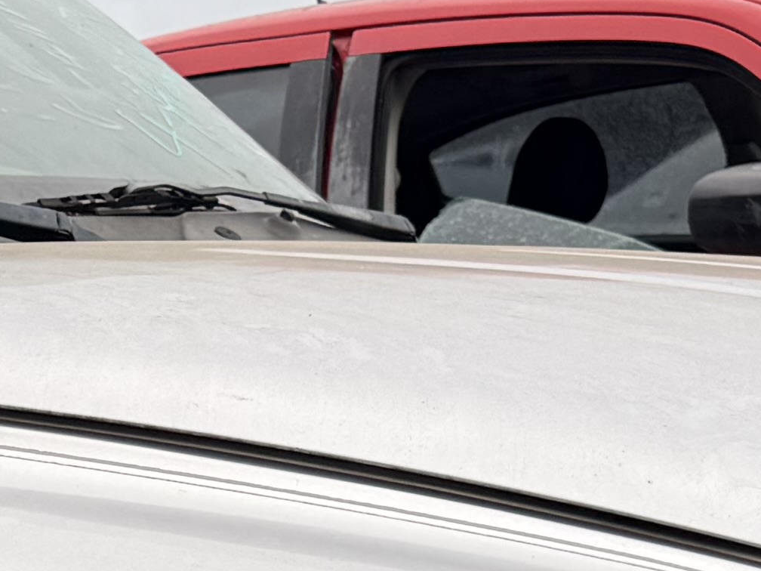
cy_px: 981
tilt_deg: -9.6
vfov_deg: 10.4
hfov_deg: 14.0
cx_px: -217
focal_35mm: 136
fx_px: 2990
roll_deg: +4.4
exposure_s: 1/898
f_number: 1.78
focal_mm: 6.76
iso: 80
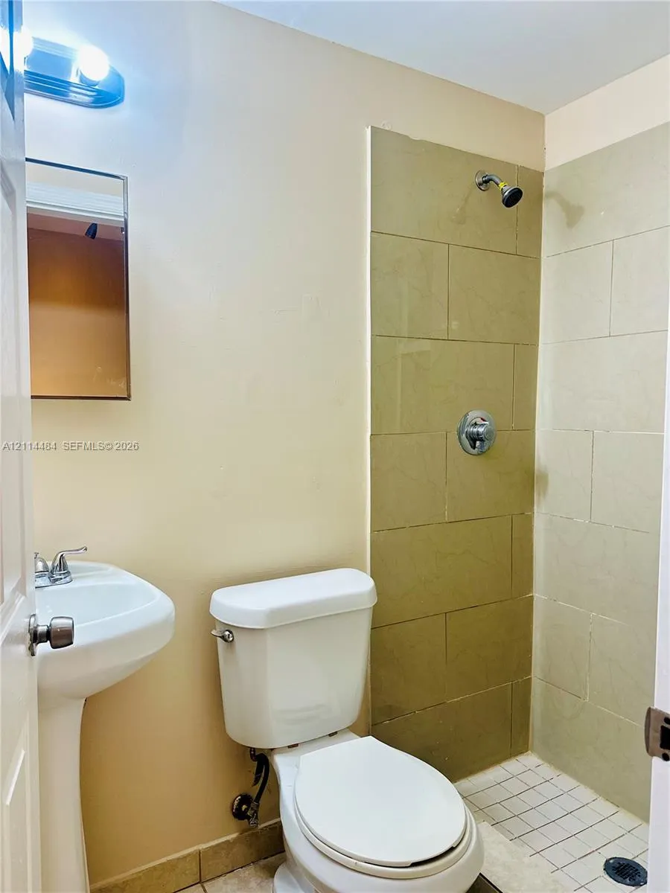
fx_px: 619
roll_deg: -0.2
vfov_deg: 71.6
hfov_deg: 56.8
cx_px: 335
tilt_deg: -3.3
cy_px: 446
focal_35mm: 24
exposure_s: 1/60
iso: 125
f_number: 1.78
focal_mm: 6.86
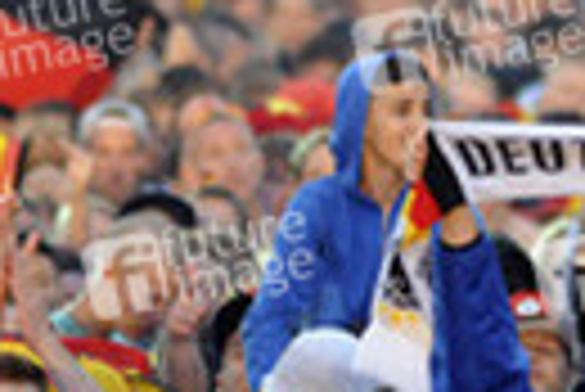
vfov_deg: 2.0
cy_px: 153
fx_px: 11225
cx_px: 526
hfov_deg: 3.0
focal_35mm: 690
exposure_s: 1/200
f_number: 2.8
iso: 1000
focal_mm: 200
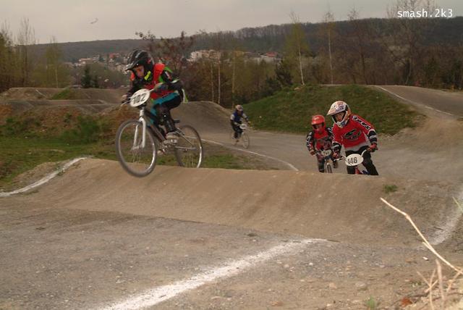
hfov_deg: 37.8
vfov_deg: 25.8
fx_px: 676
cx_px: 232
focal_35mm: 52
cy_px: 155
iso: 100
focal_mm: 35
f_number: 11
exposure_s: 1/125
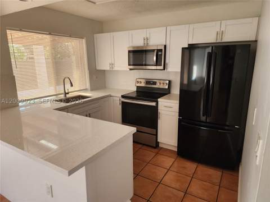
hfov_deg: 73.9
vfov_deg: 58.9
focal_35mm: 23
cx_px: 135
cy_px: 101
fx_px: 179
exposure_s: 1/180
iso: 125
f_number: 1.8
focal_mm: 6.4
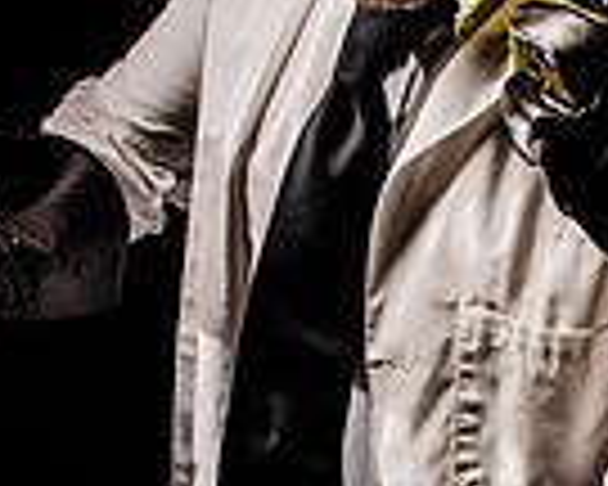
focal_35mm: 84
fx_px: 1512
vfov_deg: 18.1
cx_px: 396
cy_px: 396
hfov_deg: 22.7
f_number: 11
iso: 200
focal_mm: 18
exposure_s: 1/250
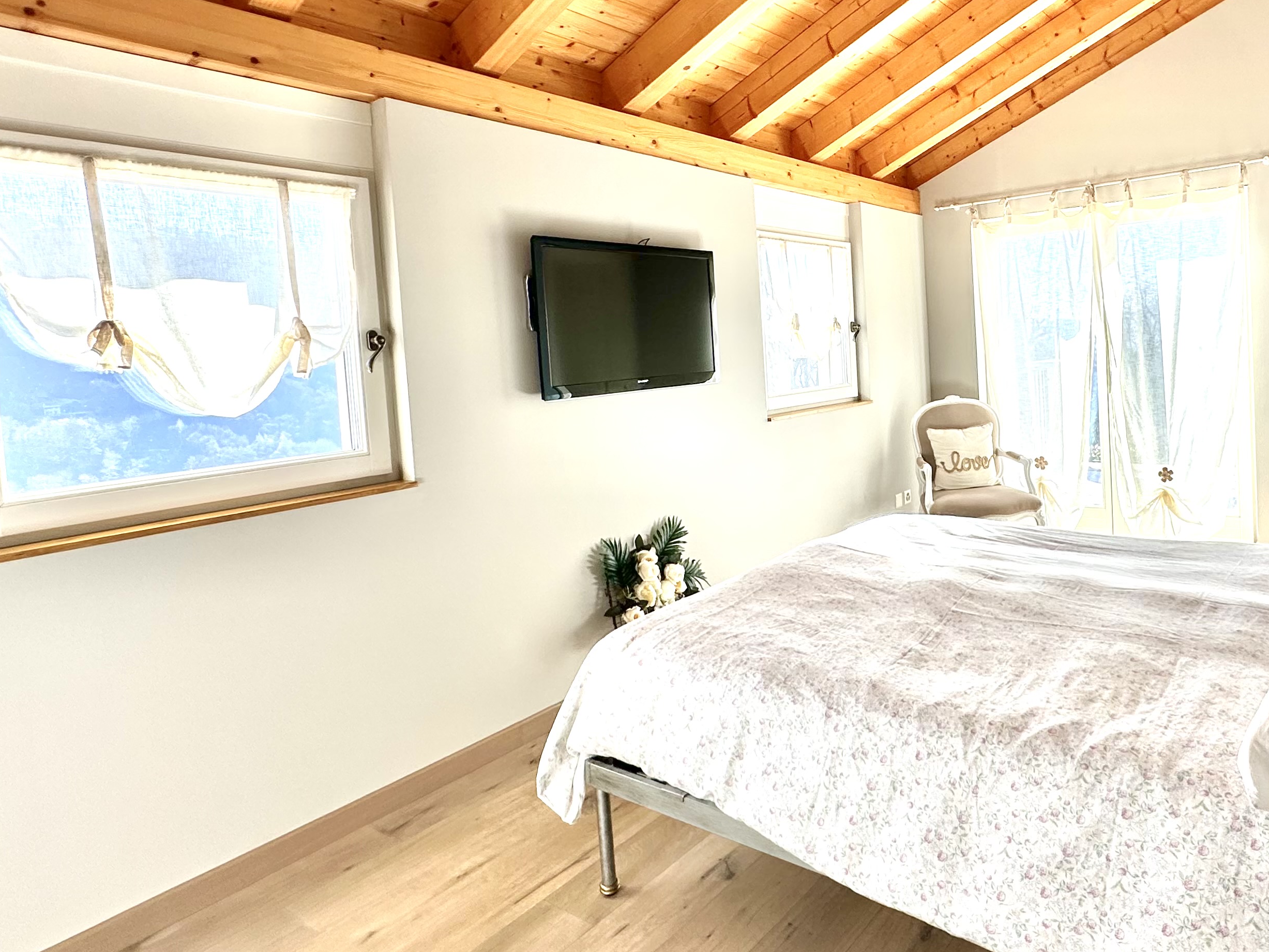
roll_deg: +3.6
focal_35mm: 23
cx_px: 829
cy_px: 381
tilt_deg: -2.8
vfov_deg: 58.4
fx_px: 843
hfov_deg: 72.1
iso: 40
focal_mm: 2.22
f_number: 2.2
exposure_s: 1/228
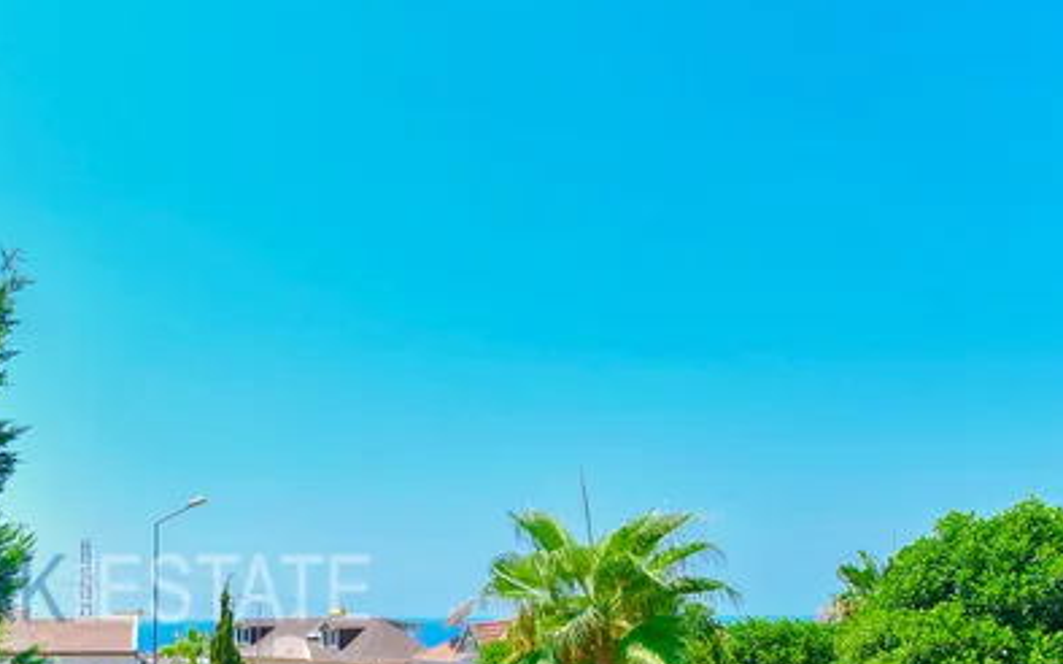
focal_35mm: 33
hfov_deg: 49.4
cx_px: 40
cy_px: 602
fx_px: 956
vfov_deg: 35.9
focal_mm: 10
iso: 100
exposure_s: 1/160
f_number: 8
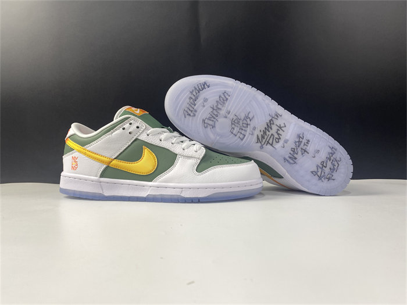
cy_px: 152
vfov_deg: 53.1
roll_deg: +1.7
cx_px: 204
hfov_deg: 67.3
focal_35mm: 26
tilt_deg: -1.3
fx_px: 306
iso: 64
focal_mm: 4.25
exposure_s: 1/100
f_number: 1.8
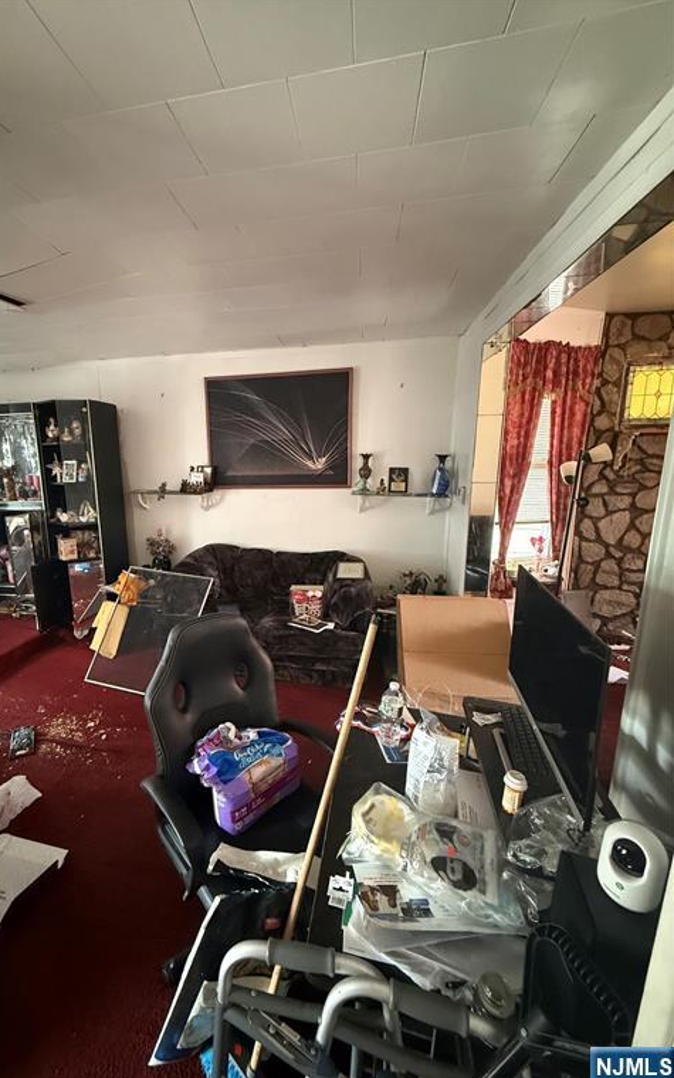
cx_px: 267
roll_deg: +0.3
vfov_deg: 101.5
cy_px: 542
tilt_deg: -10.8
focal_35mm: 15
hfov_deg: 73.9
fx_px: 441
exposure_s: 1/30
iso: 1250
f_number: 2.2
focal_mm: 2.22
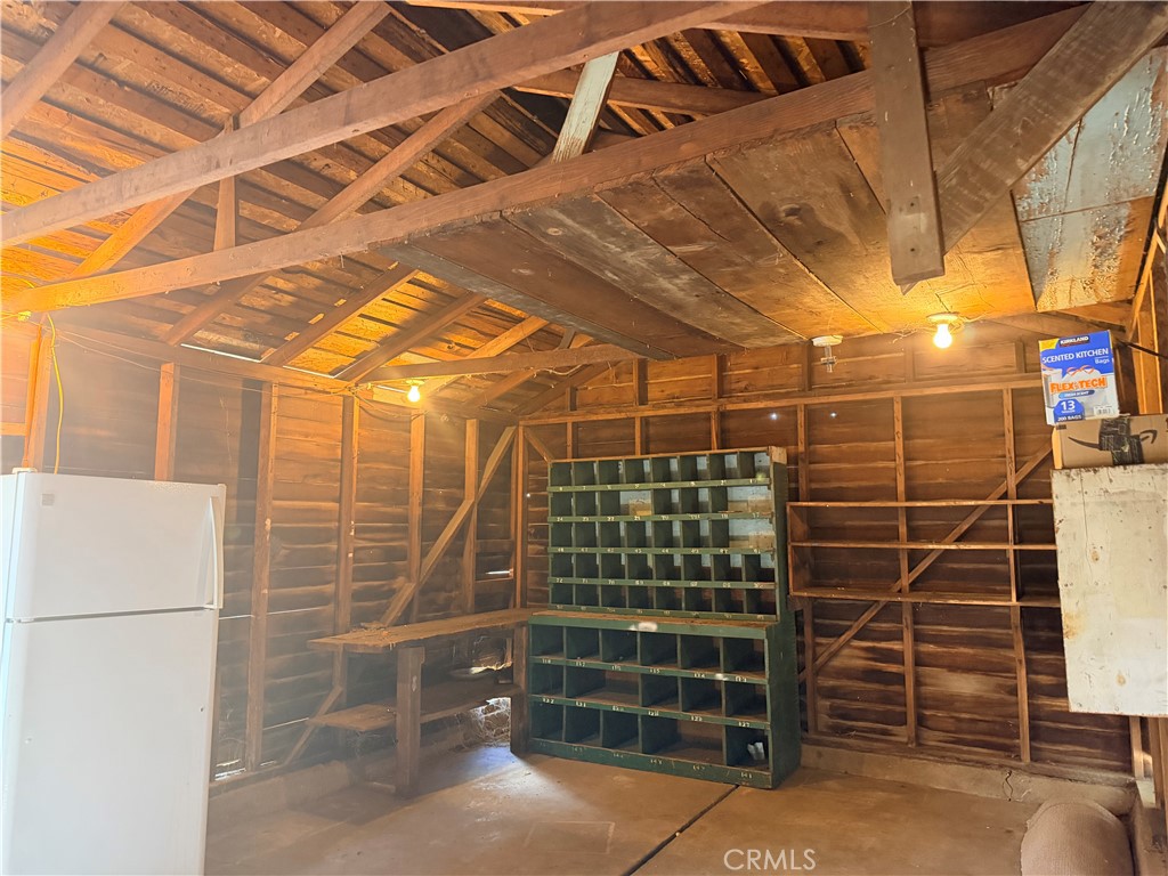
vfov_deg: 56.8
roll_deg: +0.9
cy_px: 438
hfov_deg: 71.6
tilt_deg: +6.4
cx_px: 584
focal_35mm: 24
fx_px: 810
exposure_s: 1/46
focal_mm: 6.76
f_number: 1.78
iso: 800
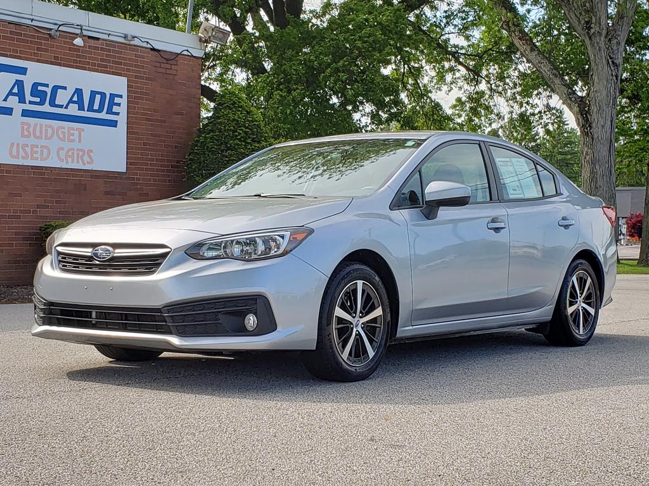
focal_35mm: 26
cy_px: 243
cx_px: 324
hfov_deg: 67.3
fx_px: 487
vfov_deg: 53.1
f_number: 2.4
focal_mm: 4.3
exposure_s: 1/529
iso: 50
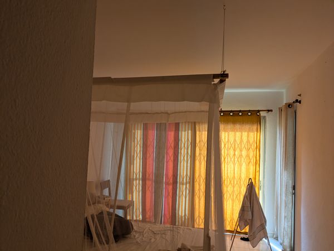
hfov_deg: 65.3
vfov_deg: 51.4
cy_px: 126
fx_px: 261
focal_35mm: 27
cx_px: 167
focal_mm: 4.38
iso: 68
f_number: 1.73
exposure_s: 1/99.9
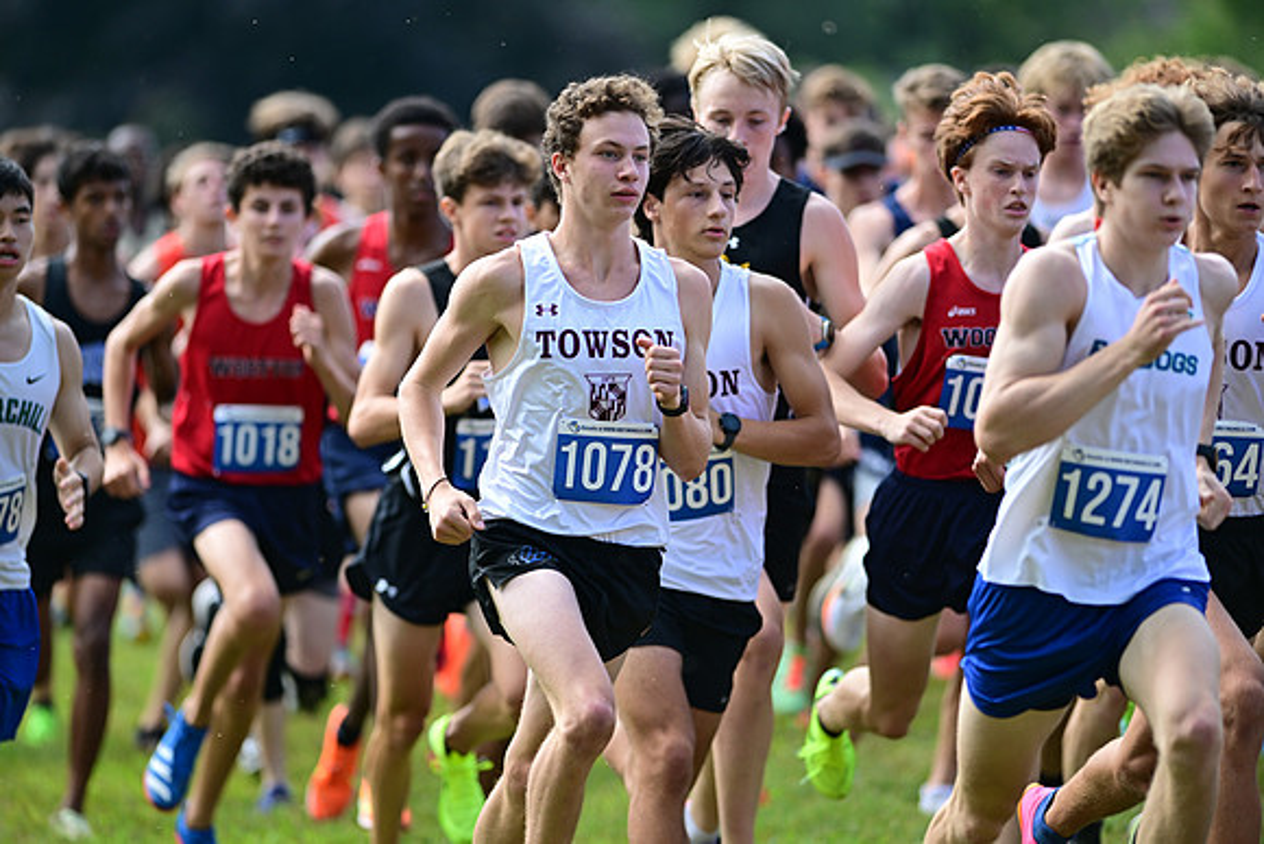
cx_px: 632
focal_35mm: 300
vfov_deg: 4.6
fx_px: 10535
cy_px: 422
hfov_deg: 6.9
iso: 500
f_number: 2.8
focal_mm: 300
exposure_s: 1/2000
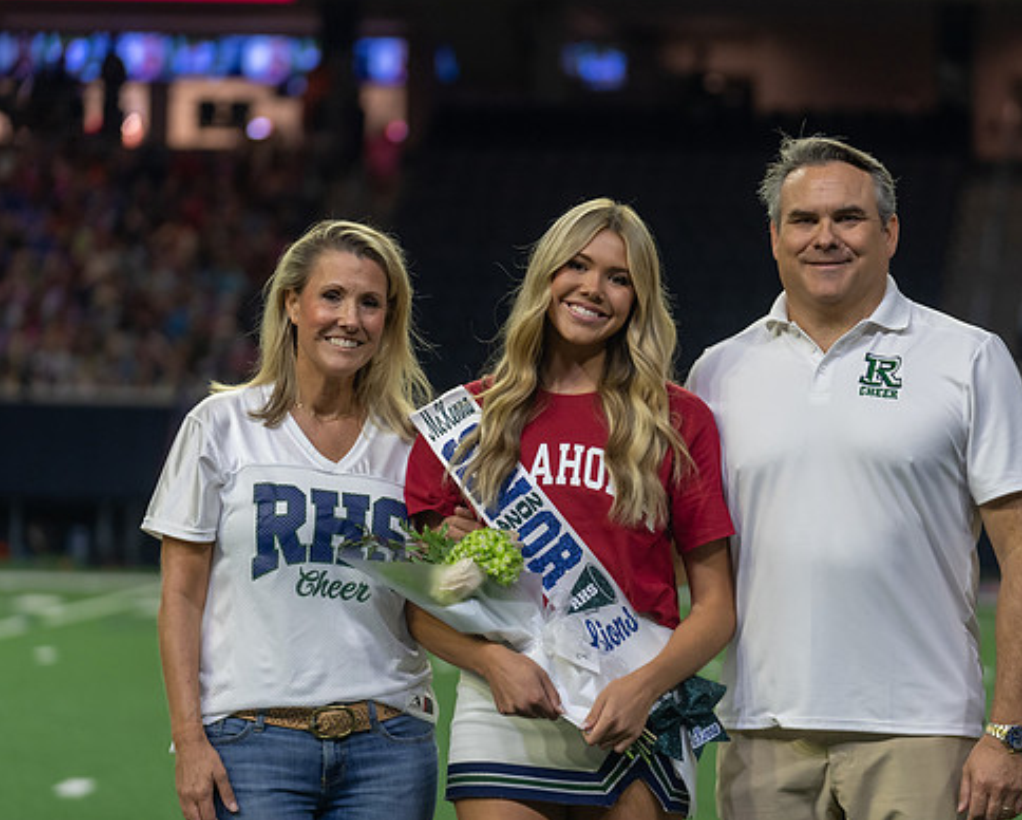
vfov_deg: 10.4
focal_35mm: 149
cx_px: 594
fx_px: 4510
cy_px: 465
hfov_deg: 12.9
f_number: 2.8
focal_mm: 114
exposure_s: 1/320
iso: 1000
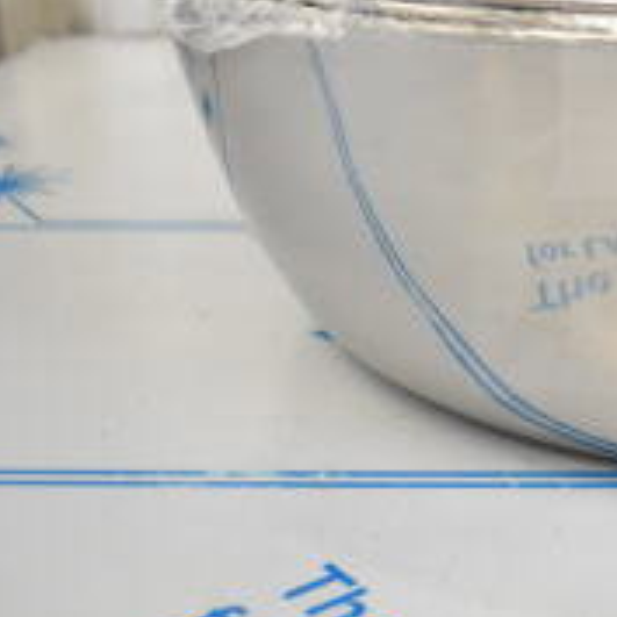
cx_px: 858
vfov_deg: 19.5
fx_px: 1775
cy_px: 120
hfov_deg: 18.1
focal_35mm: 88
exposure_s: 1/100
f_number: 5
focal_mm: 20
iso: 1600
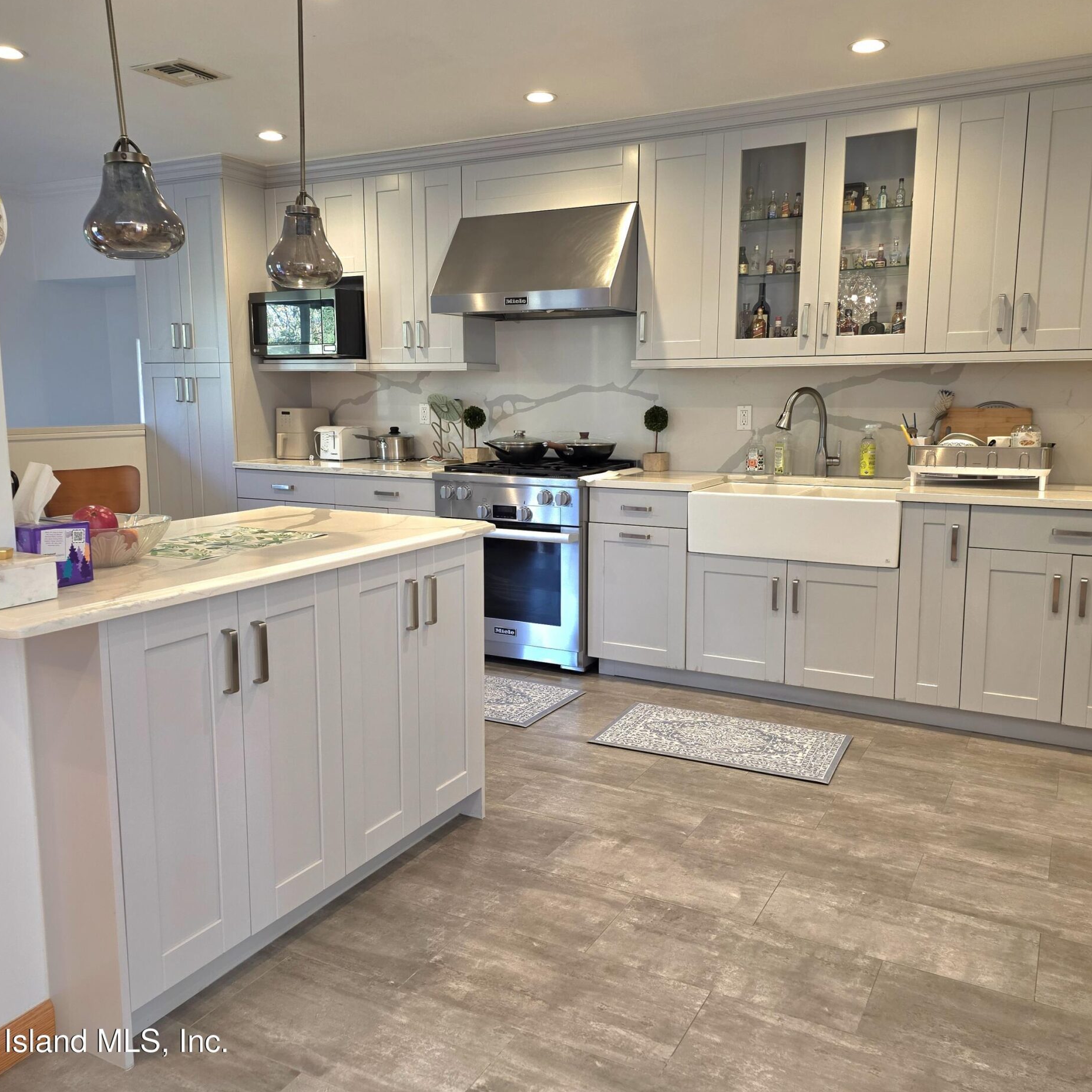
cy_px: 529
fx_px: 999
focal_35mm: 28
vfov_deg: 57.3
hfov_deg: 57.3
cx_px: 551
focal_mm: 6.25
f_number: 1.7
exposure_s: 1/120
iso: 160
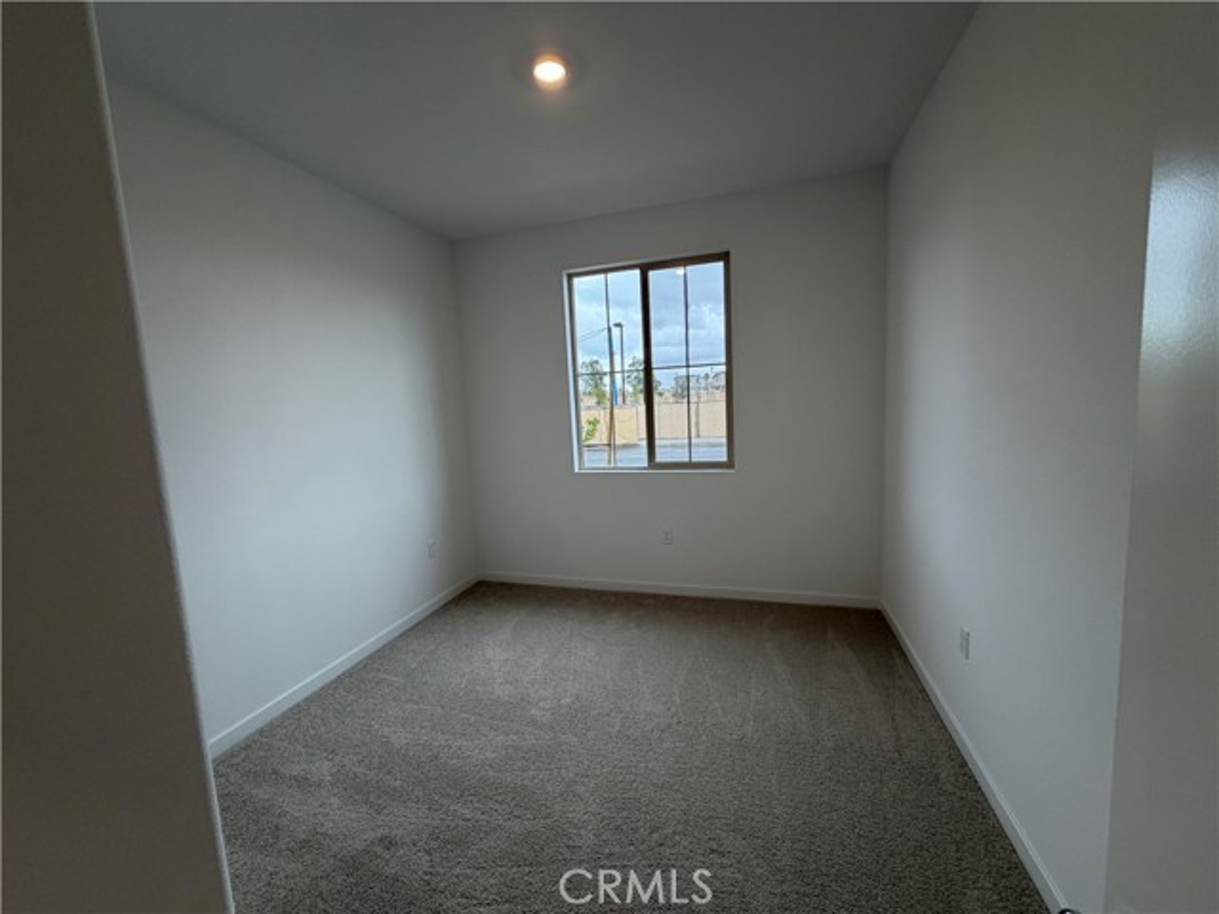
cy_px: 457
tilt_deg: -4.8
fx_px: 493
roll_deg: +3.4
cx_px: 610
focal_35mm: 14
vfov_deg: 85.7
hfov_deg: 102.1
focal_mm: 2.22
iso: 100
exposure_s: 1/120
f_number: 2.2
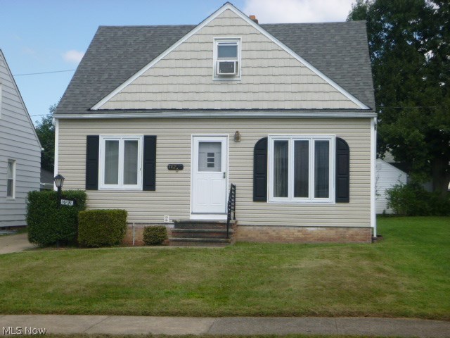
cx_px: 225
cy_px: 169
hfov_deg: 33.2
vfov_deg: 25.2
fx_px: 754
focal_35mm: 58
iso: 100
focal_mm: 10.4
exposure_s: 1/250
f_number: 5.1
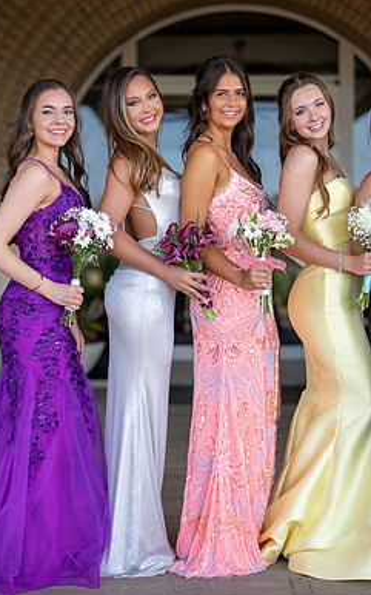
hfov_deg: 15.2
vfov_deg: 24.1
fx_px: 1392
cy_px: 304
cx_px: 220
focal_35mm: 86
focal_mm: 50
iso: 160
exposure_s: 1/1600
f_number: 1.3
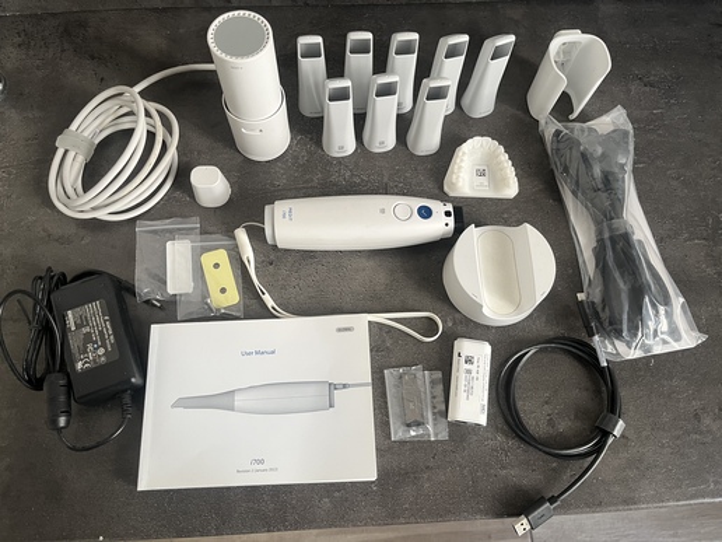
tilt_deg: -70.7
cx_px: 361
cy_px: 271
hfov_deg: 67.3
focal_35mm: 26
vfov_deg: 53.1
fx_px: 542
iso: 160
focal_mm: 5.1
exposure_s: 1/50
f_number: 1.6
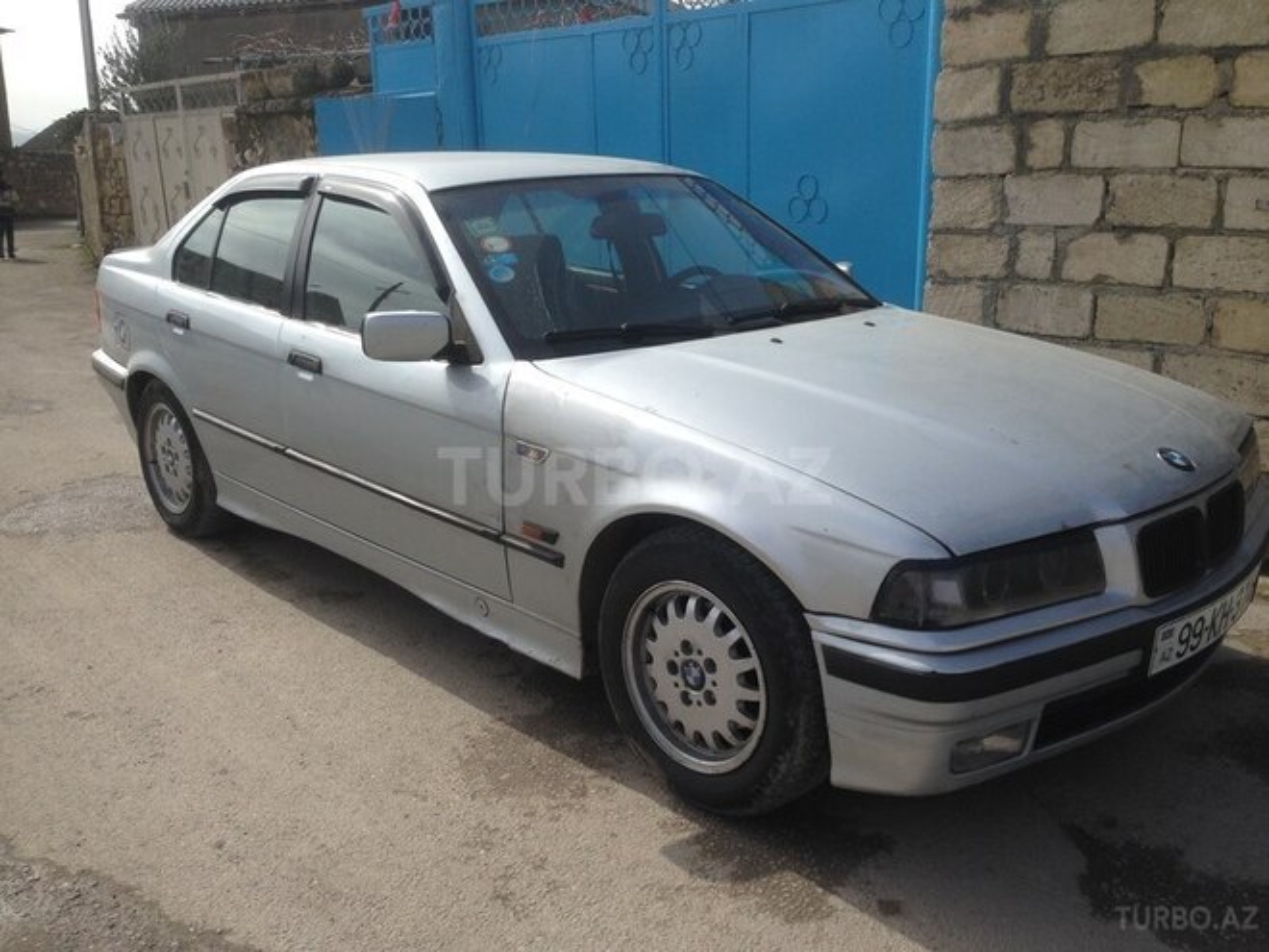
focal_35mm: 33
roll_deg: -0.9
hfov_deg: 55.4
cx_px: 634
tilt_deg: -15.5
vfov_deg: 42.9
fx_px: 1210
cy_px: 476
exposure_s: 1/2169
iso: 50
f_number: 2.4
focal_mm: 4.12
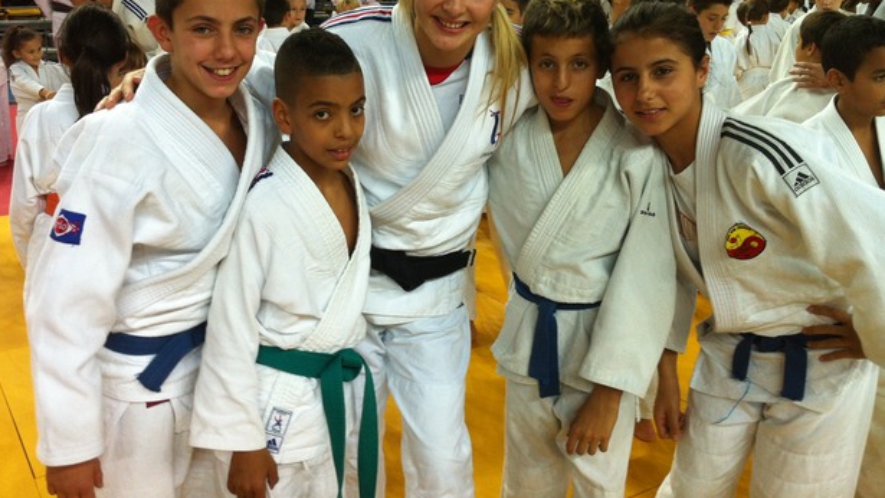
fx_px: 915
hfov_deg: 51.6
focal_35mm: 39
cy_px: 160
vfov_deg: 30.2
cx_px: 443
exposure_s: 1/60
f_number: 2.8
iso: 100
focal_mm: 3.85
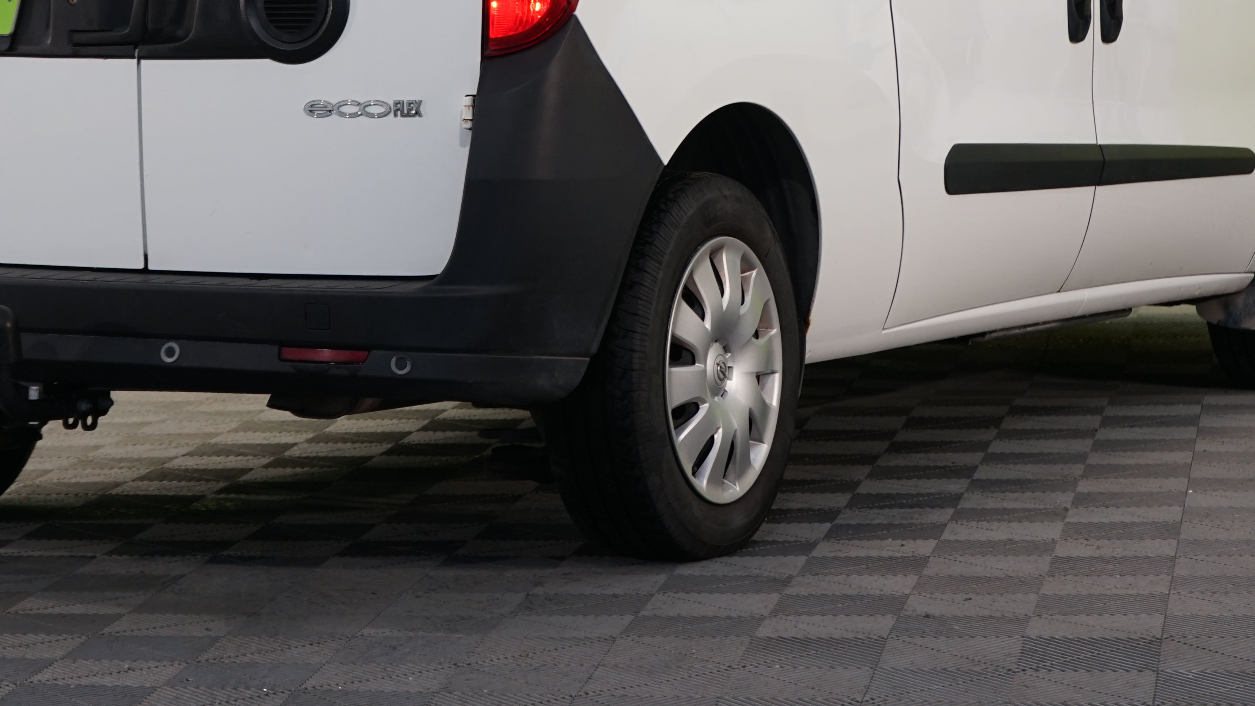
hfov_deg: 16.0
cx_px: 550
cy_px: -21
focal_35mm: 134
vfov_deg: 9.0
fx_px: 4459
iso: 400
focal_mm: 70
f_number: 5.6
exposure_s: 1/30
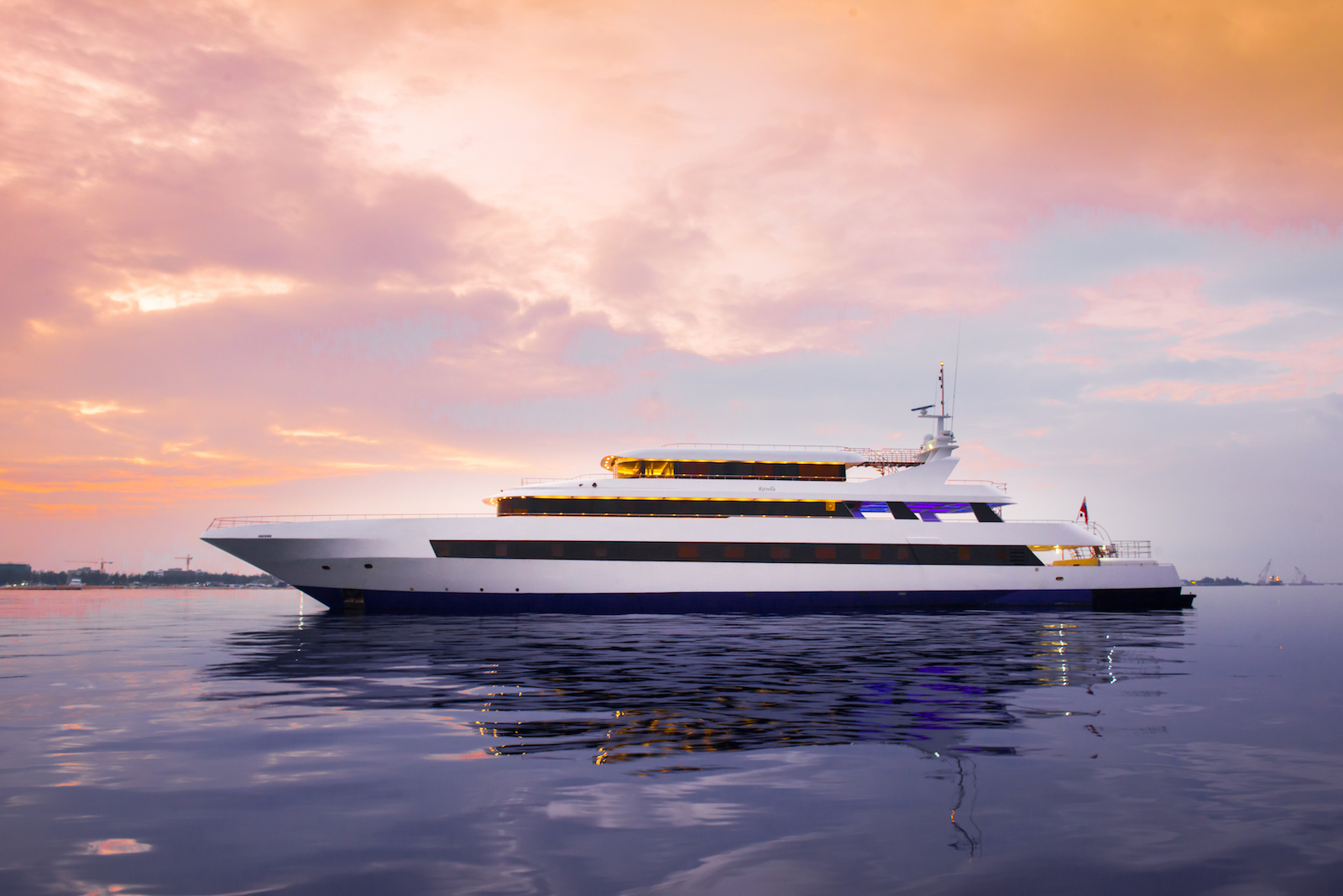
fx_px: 1082
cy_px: 448
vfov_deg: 45.0
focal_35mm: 29
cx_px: 672
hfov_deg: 63.6
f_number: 10
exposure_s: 1/15
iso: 1600
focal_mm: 29
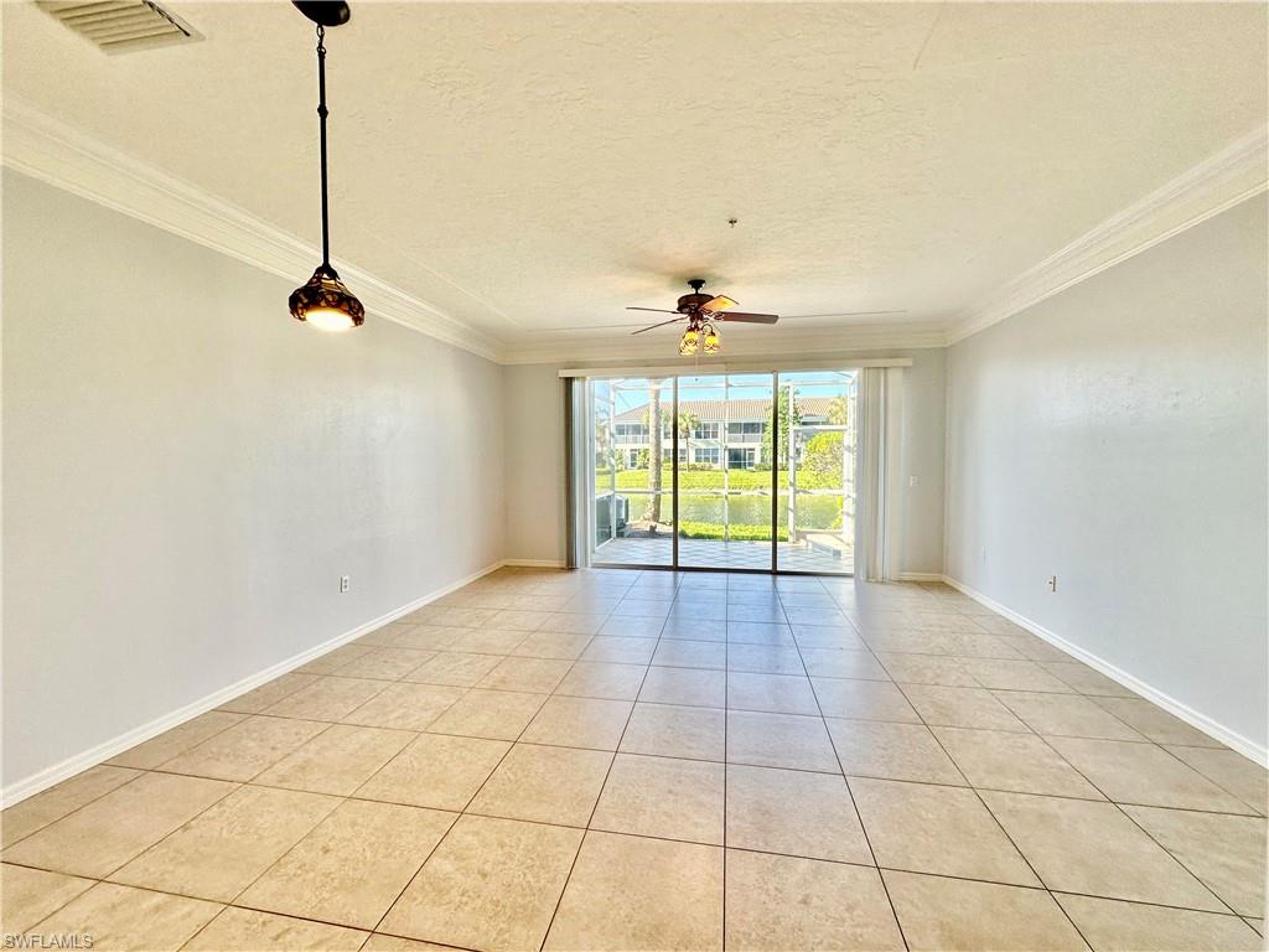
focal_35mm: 14
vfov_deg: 85.7
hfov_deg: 102.1
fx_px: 513
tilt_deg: -2.2
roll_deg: +0.2
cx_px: 634
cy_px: 476
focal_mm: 2.22
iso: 64
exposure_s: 1/120
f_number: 2.2
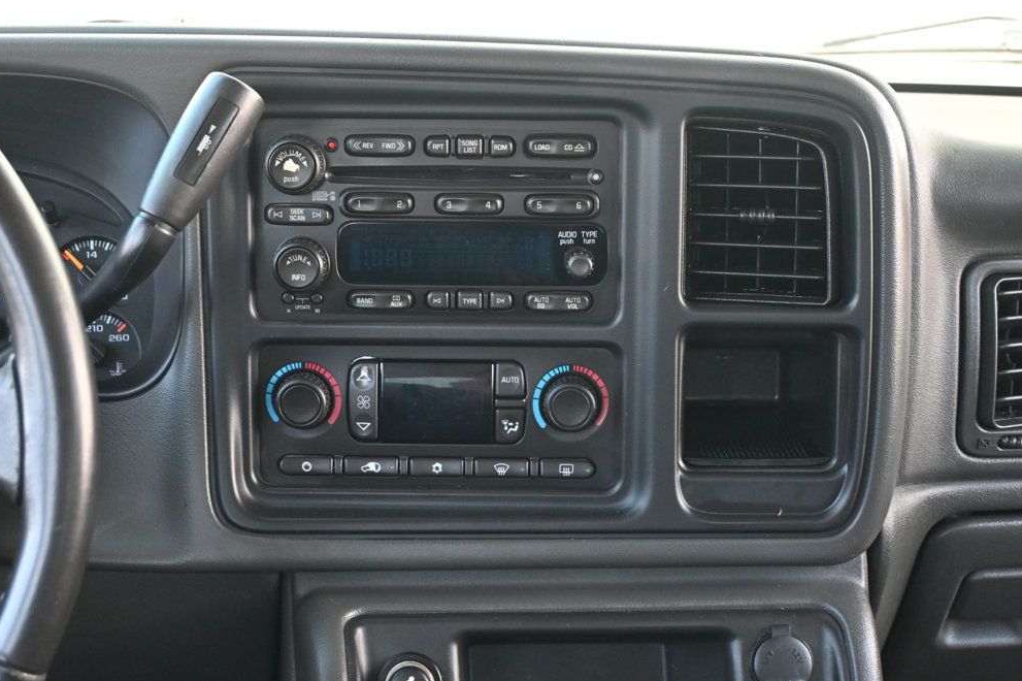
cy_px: 330
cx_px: 517
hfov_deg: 32.4
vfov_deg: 21.9
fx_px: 1759
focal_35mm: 62
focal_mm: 40
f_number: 5.6
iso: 1600
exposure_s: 1/125
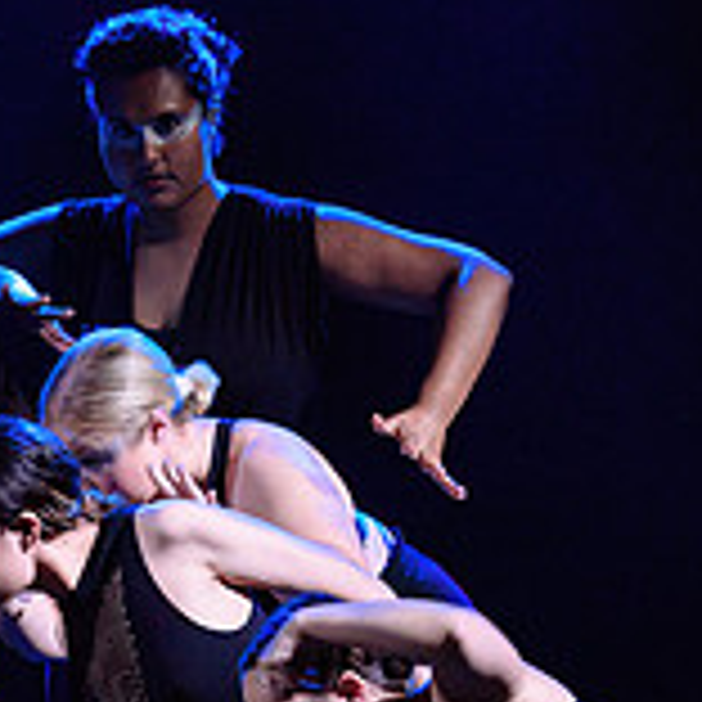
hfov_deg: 3.6
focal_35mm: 492
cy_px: 506
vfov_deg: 3.6
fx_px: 11288
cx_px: 122
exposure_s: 1/200
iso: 1600
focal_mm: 150
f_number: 2.8
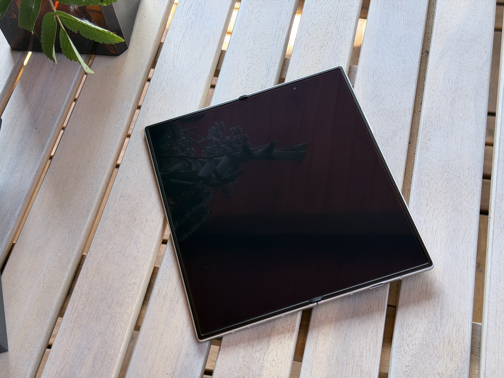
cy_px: 189
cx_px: 252
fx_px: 699
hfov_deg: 39.7
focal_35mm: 48
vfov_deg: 30.3
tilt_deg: -59.1
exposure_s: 1/139
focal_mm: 6.76
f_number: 1.78
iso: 50
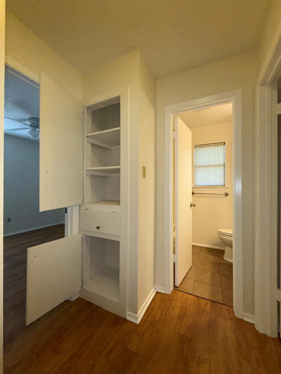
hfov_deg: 85.7
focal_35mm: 14
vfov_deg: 102.1
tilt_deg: +0.6
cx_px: 140
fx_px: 152
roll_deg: -0.3
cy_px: 187
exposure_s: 1/120
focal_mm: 2.22
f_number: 2.2
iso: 125
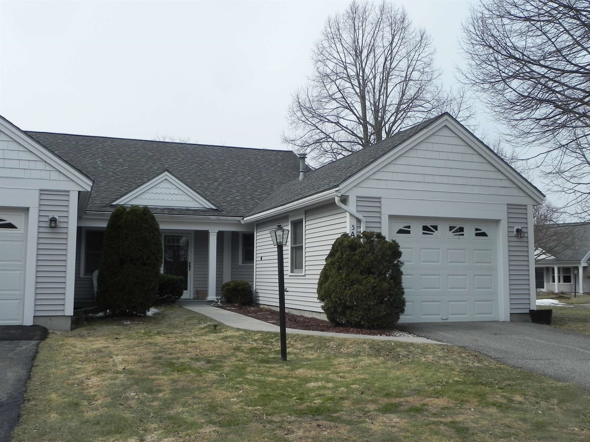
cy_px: 221
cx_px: 295
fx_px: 631
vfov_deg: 38.7
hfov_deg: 50.1
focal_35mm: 37
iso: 160
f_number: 7.1
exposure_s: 1/457
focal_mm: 6.6
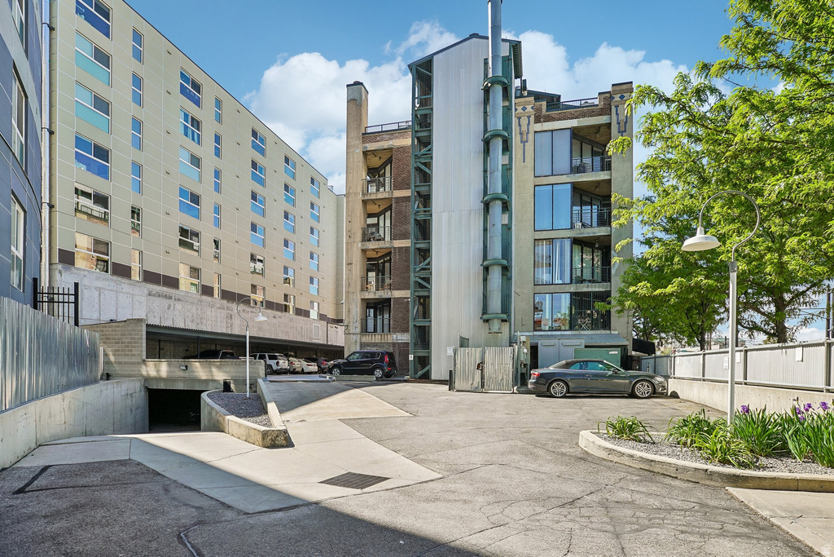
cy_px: 278
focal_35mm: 18
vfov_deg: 67.4
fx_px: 417
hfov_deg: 90.0
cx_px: 417
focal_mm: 18
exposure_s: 1/125
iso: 100
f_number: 8
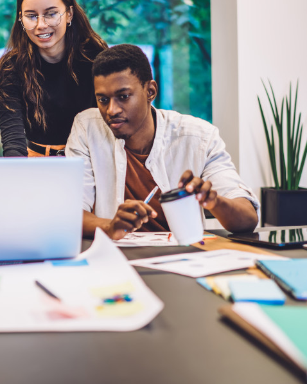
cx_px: 49
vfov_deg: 28.6
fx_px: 749
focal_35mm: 66
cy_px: 143
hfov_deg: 22.7
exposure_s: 1/200
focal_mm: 35
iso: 400
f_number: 1.4
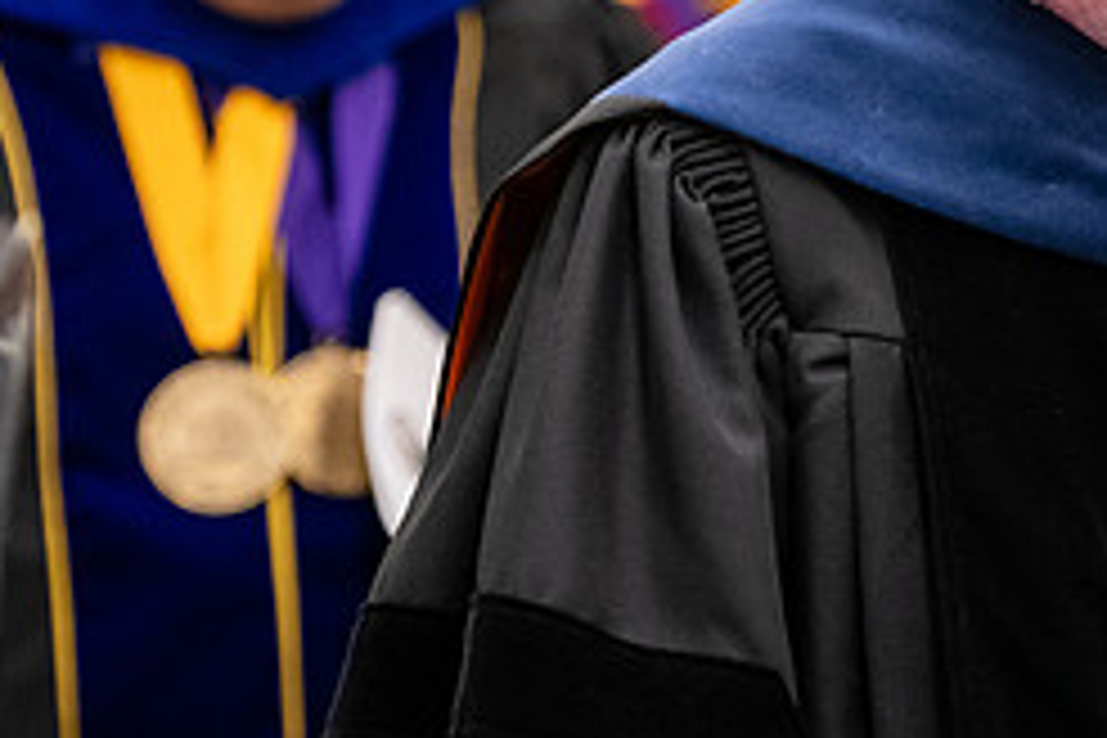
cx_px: 1179
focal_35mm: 248
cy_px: -7
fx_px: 7625
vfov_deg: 5.5
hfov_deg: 8.2
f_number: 3.2
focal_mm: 105
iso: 3200
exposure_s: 1/200
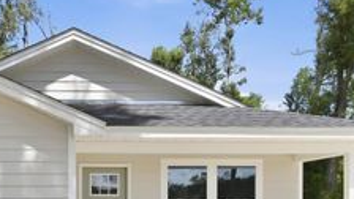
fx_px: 329
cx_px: 92
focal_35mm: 35
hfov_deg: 54.2
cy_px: 165
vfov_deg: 32.6
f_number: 10
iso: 400
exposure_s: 1/400
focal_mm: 10
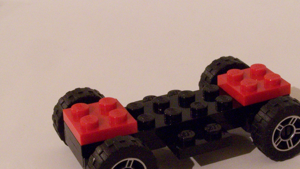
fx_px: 724
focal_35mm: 91
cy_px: 100
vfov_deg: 13.3
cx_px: 181
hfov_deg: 23.4
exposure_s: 1/2
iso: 400
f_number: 8
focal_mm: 10.7
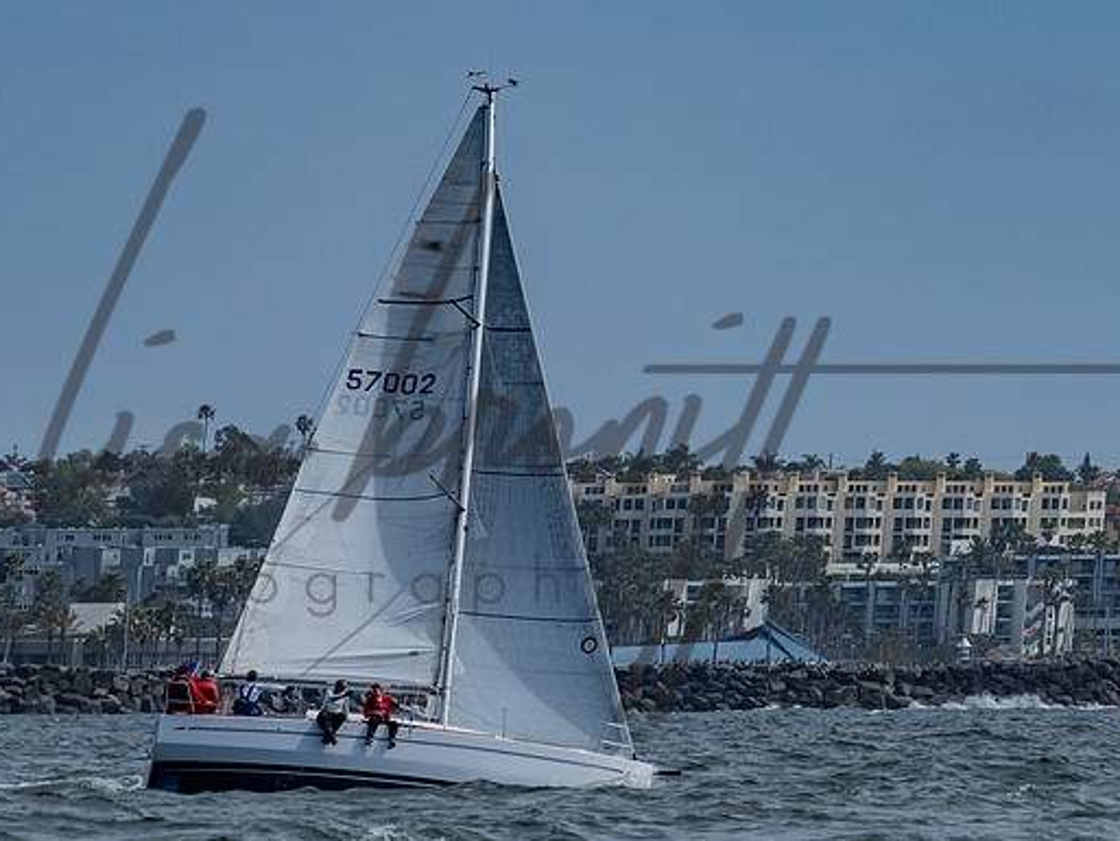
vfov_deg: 3.1
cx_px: 563
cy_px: 221
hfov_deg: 4.1
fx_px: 15761
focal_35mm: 487
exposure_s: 1/3200
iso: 200
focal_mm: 200
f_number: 6.3
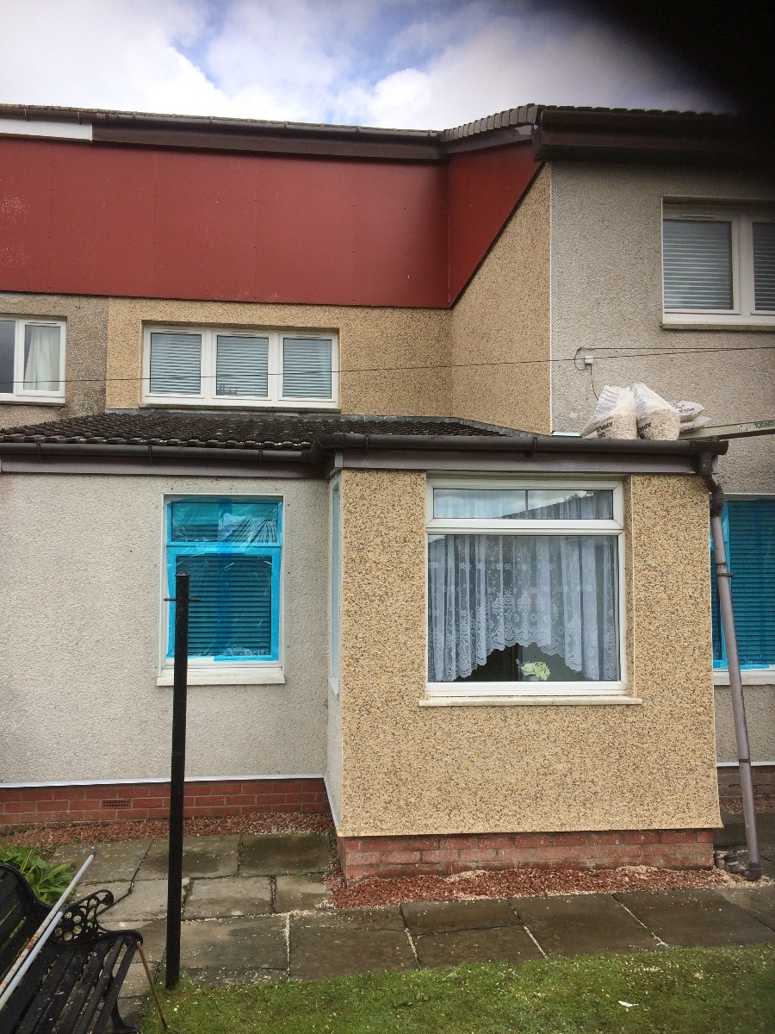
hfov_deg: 48.2
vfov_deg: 61.7
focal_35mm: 29
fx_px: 866
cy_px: 517
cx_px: 388
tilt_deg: +3.6
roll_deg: +0.2
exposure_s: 1/1172
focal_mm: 4.15
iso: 32
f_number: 2.2
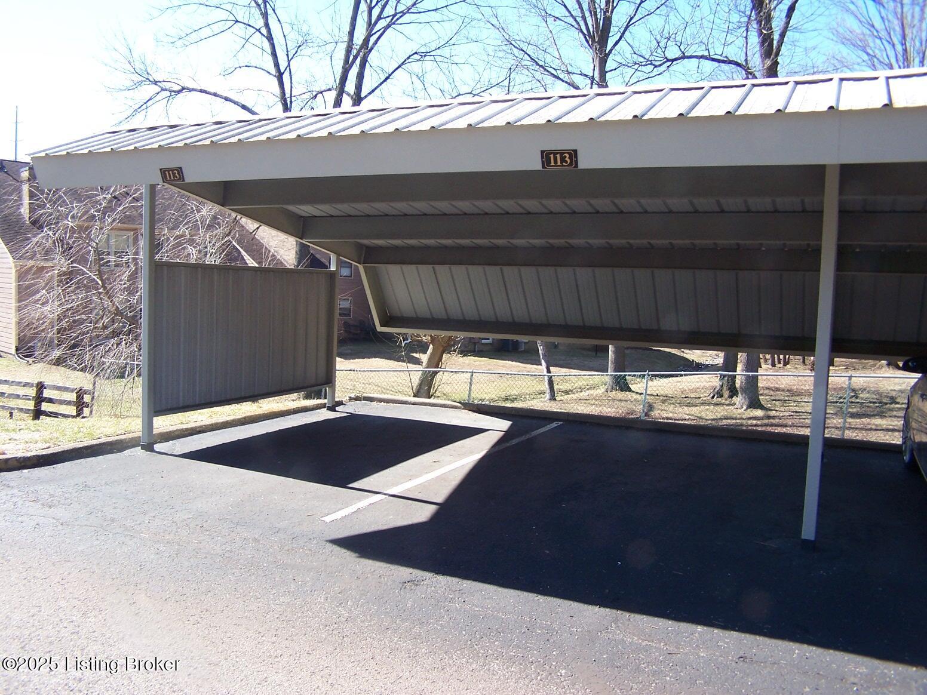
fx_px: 1152
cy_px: 348
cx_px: 464
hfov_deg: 43.9
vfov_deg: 33.6
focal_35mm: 43
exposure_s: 1/350
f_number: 2.9
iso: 80
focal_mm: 7.1
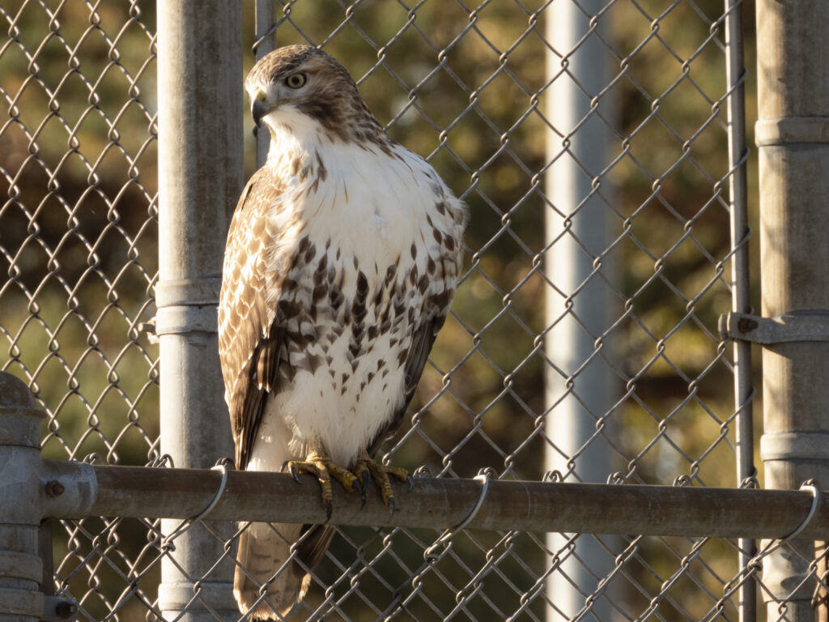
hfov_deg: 2.3
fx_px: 20596
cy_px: 311
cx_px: 414
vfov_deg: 1.7
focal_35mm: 860
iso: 100
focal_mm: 155
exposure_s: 1/125
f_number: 7.1
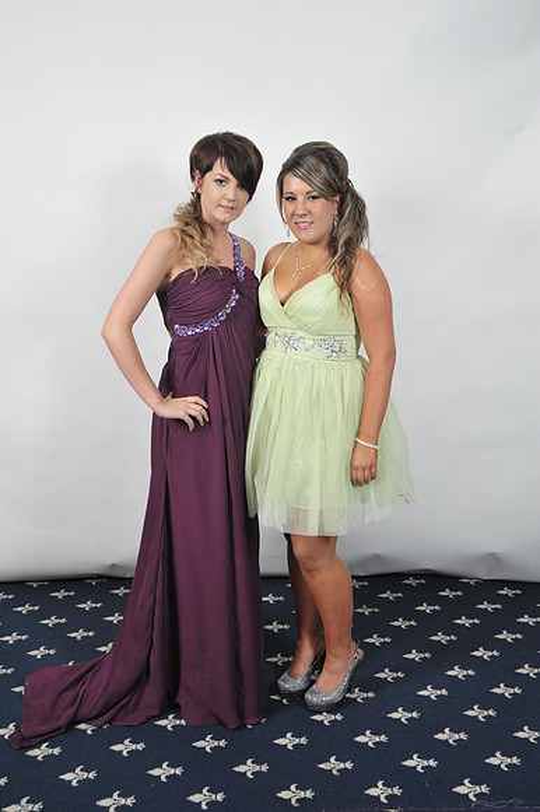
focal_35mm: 40
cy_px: 406
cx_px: 270
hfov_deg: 33.4
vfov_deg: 48.5
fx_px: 901
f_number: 7.1
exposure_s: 1/160
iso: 1000
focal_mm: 40
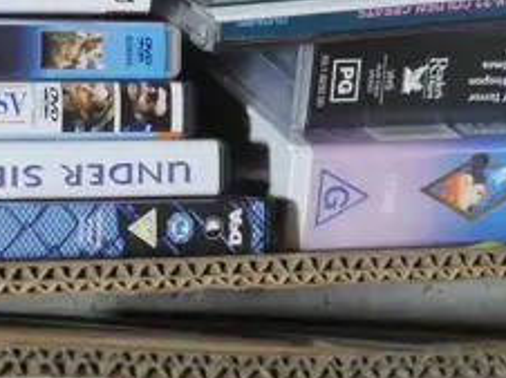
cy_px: -450
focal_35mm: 263
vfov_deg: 5.5
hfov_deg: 7.5
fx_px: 3840
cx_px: 81
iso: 2000
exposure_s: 1/60
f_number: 7.1
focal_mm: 29
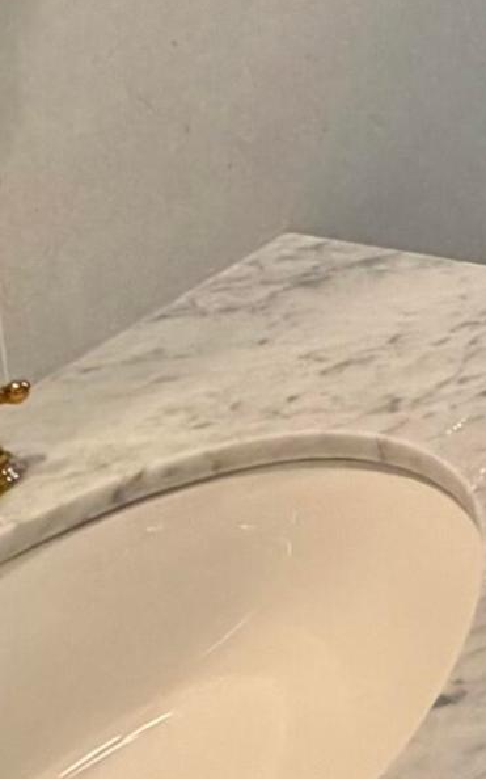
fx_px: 1527
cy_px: -332
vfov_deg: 23.8
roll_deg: +2.3
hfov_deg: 14.6
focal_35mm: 72
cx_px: 1006
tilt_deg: -6.9
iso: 320
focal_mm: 2.22
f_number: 2.2
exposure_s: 1/120
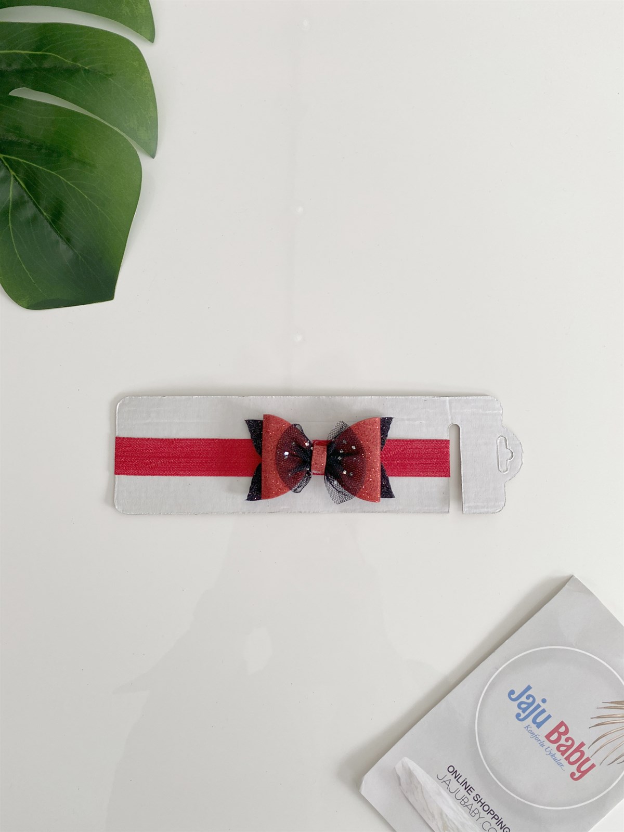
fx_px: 625
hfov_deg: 53.1
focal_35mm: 26
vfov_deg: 67.3
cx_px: 312
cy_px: 416
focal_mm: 4.25
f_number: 1.8
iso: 80
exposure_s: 1/121
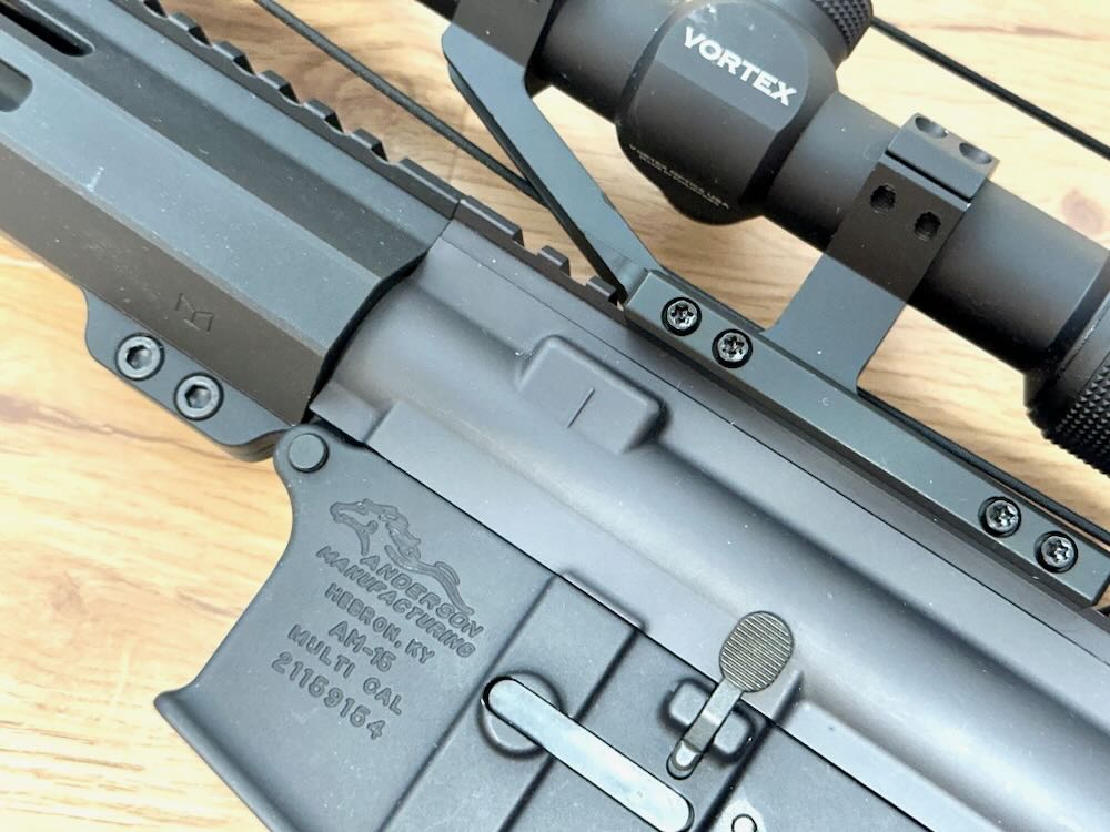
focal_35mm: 48
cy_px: 416
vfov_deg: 30.3
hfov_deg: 39.7
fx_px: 1539
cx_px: 555
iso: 320
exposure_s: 1/40
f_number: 1.78
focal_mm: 6.86
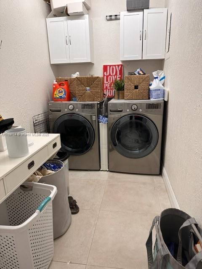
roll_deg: +1.7
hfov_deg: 56.8
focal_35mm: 24
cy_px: 134
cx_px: 101
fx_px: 187
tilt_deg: -16.1
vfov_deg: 71.6
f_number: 1.78
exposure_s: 1/120
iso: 200
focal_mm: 6.86
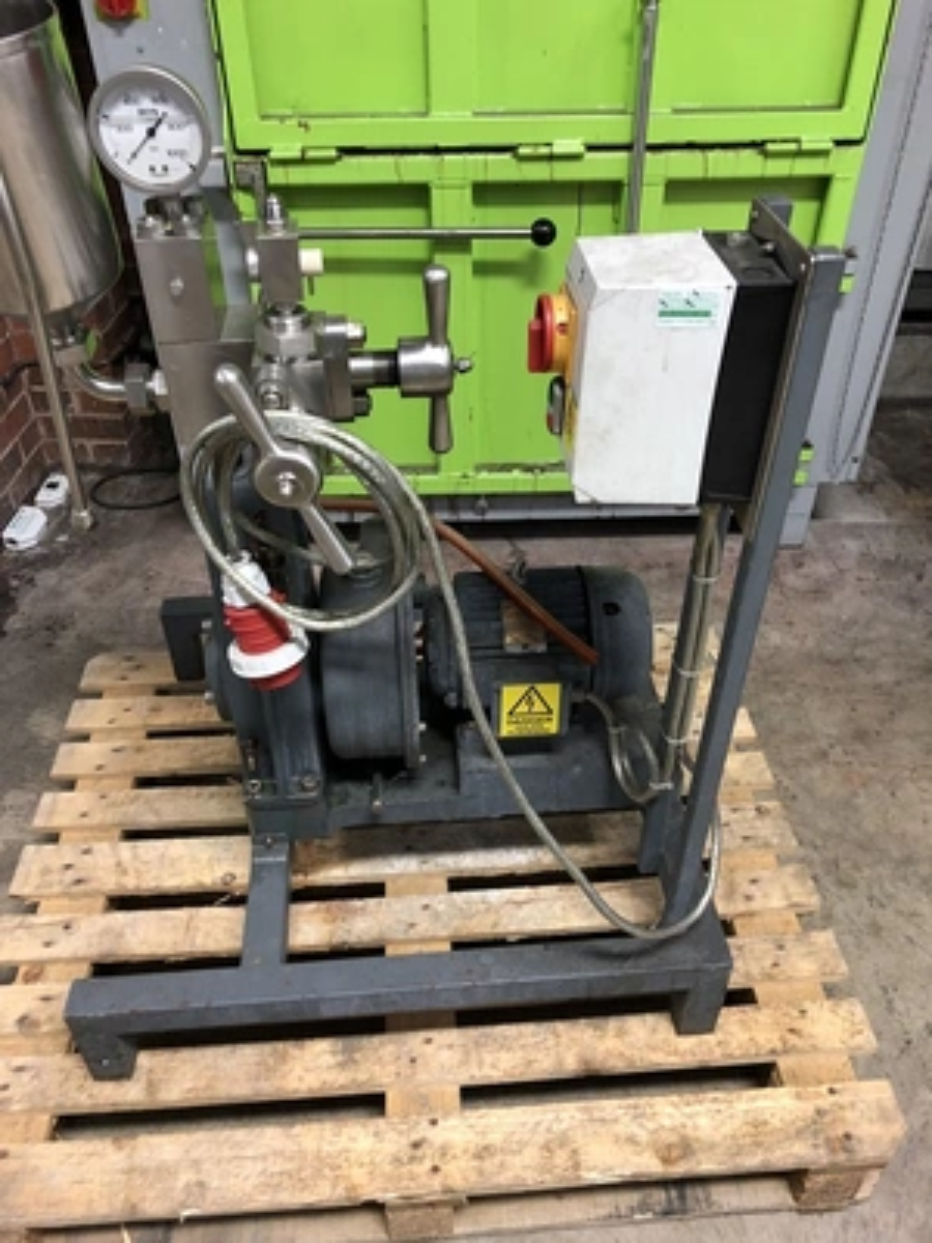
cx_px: 466
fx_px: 1005
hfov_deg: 49.7
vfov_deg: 63.4
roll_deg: +1.3
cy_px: 622
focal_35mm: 28
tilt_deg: -39.3
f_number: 1.8
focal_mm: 3.99
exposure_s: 1/17
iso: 40
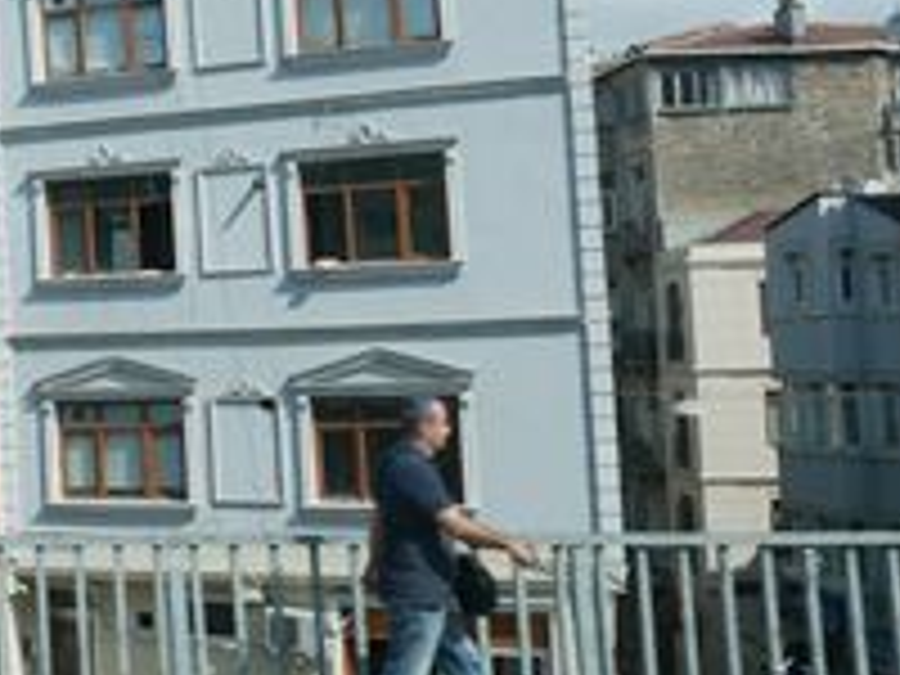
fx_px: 1560
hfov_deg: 28.6
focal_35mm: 60
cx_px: -135
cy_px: 232
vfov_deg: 24.3
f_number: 7.1
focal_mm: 12
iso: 200
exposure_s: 1/400
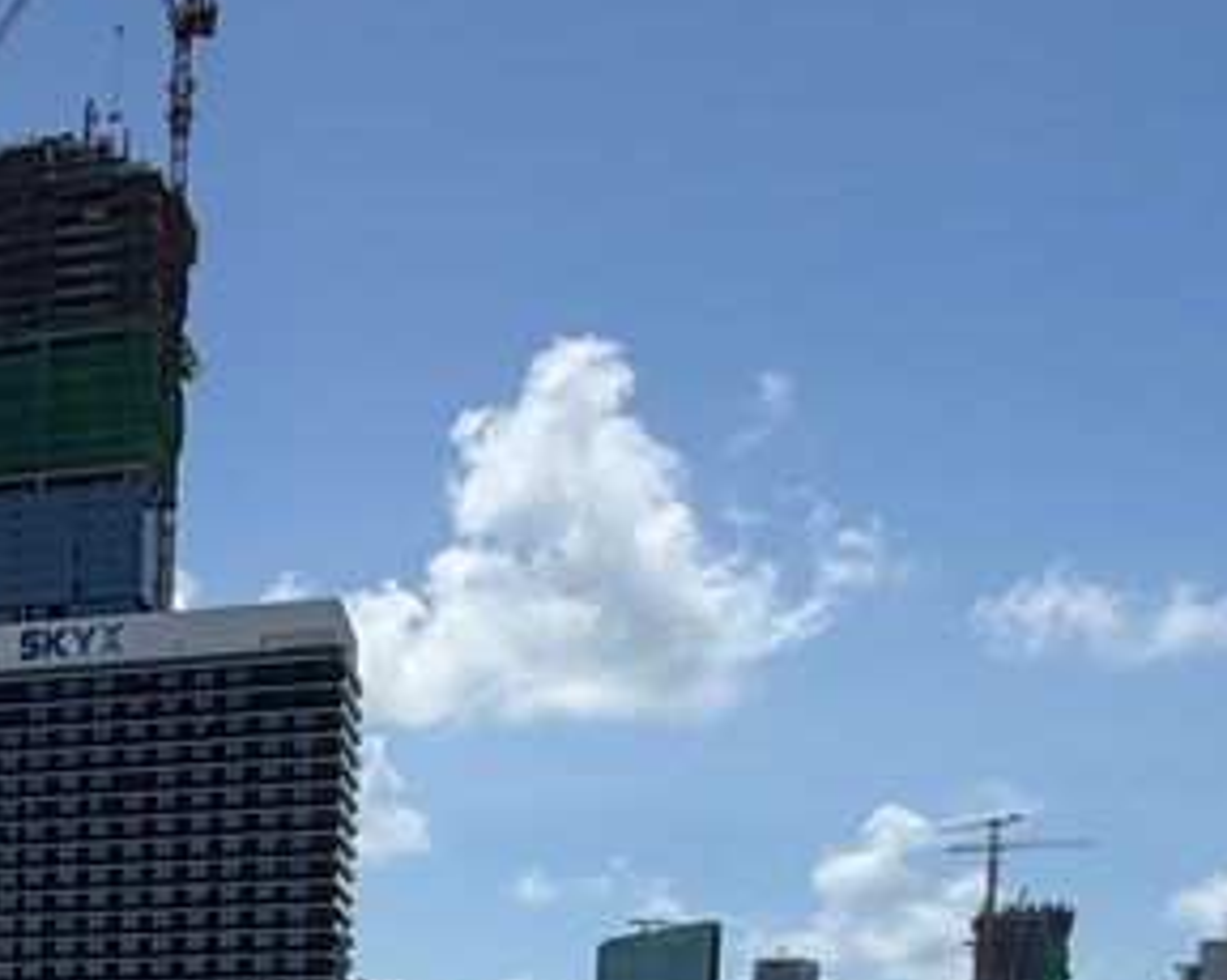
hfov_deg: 21.3
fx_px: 2758
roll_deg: +0.6
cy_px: 1491
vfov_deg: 17.9
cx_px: -592
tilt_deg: -6.5
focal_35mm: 76
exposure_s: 1/1656
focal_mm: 2.22
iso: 20
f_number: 2.2
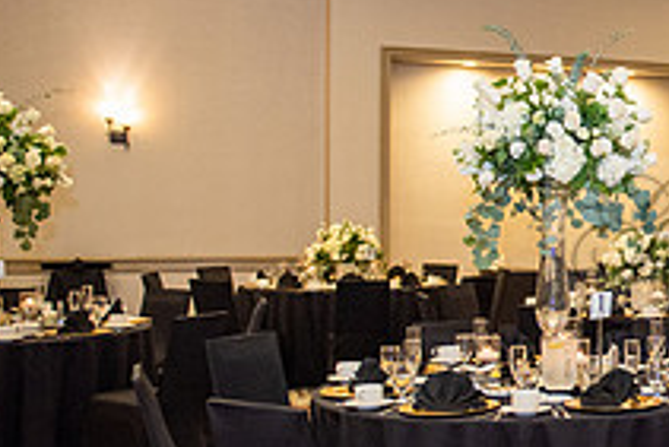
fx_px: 1227
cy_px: 233
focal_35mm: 66
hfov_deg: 26.7
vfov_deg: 20.6
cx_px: 821
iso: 1600
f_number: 2.8
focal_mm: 24
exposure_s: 1/125
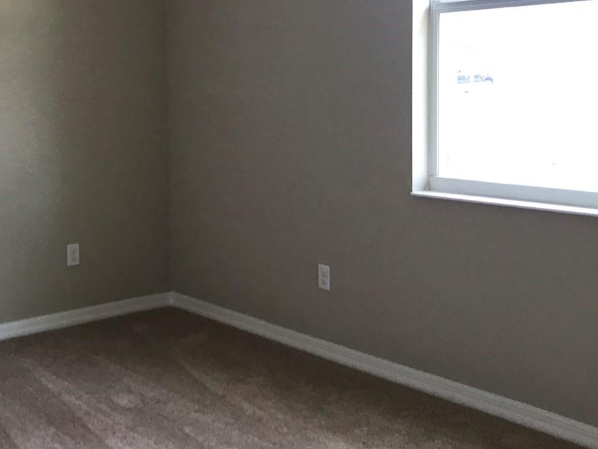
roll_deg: +1.9
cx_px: 173
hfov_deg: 37.5
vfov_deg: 28.9
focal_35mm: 50
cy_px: 144
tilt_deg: -3.8
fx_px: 864
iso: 40
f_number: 1.8
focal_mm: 3.99
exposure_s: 1/17
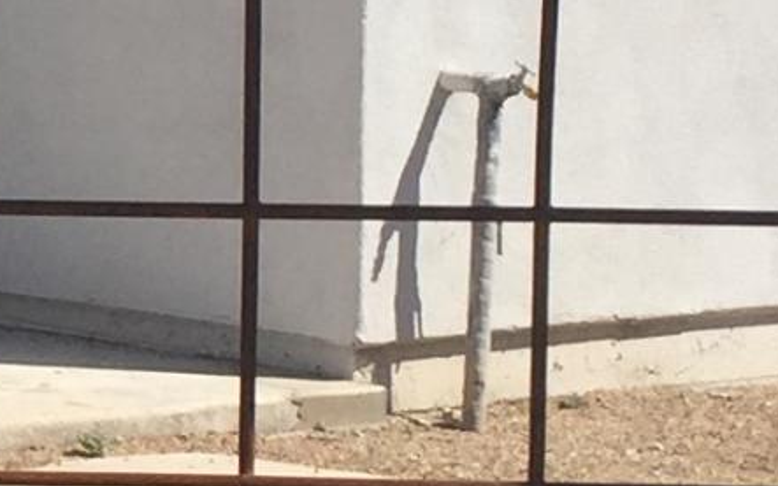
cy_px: 135
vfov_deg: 6.3
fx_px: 4411
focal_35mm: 208
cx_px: -876
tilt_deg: -3.6
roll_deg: -0.9
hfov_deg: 9.3
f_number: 2.2
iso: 32
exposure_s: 1/3597
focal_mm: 4.15
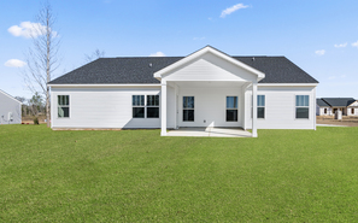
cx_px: 204
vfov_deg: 54.9
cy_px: 114
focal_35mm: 22
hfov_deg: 79.3
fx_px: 214
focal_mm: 16
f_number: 9
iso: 250
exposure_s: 1/500
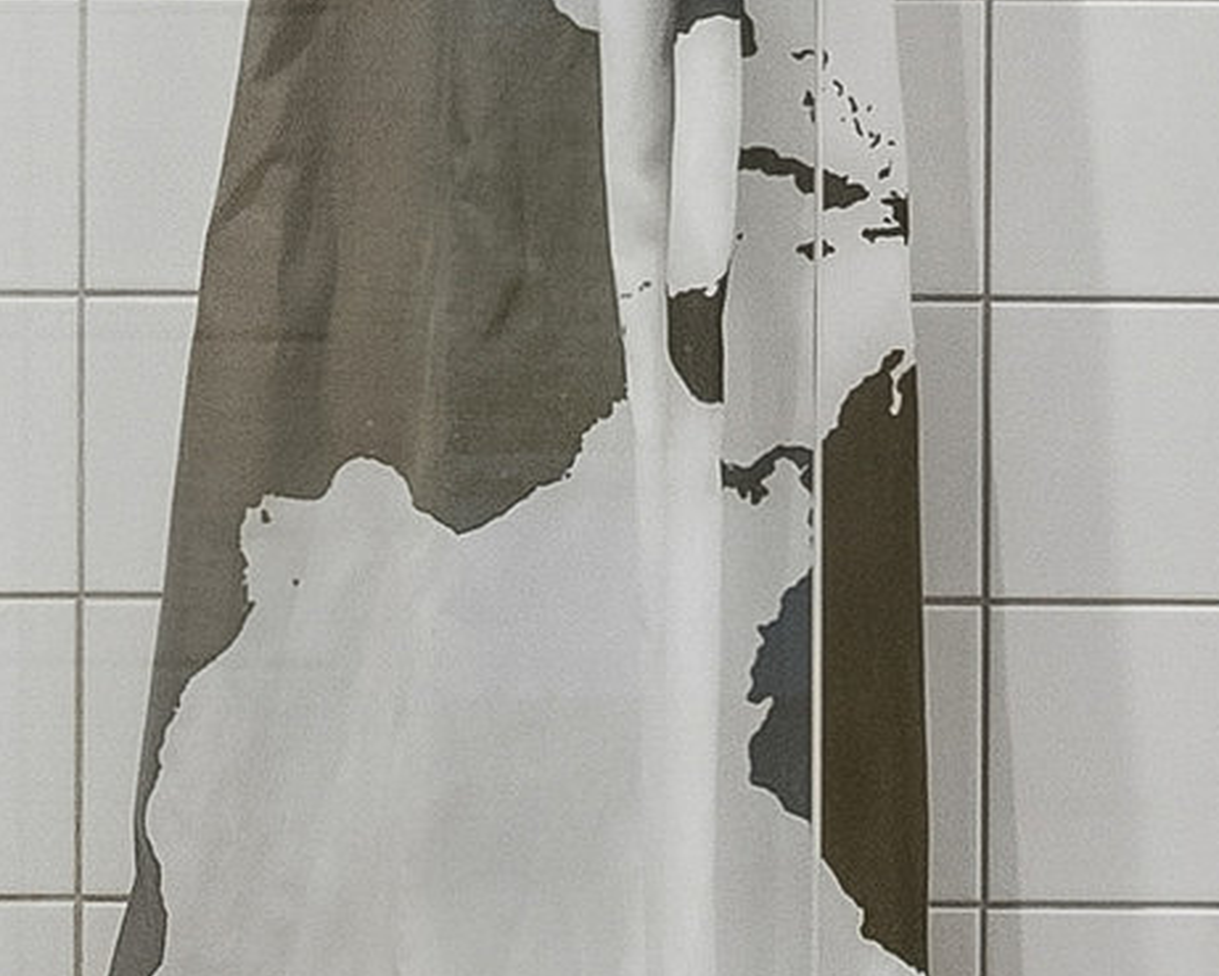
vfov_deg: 13.2
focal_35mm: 110
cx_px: 1206
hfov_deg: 17.1
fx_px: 3969
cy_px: -492
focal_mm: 12
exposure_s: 1/50
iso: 200
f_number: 10
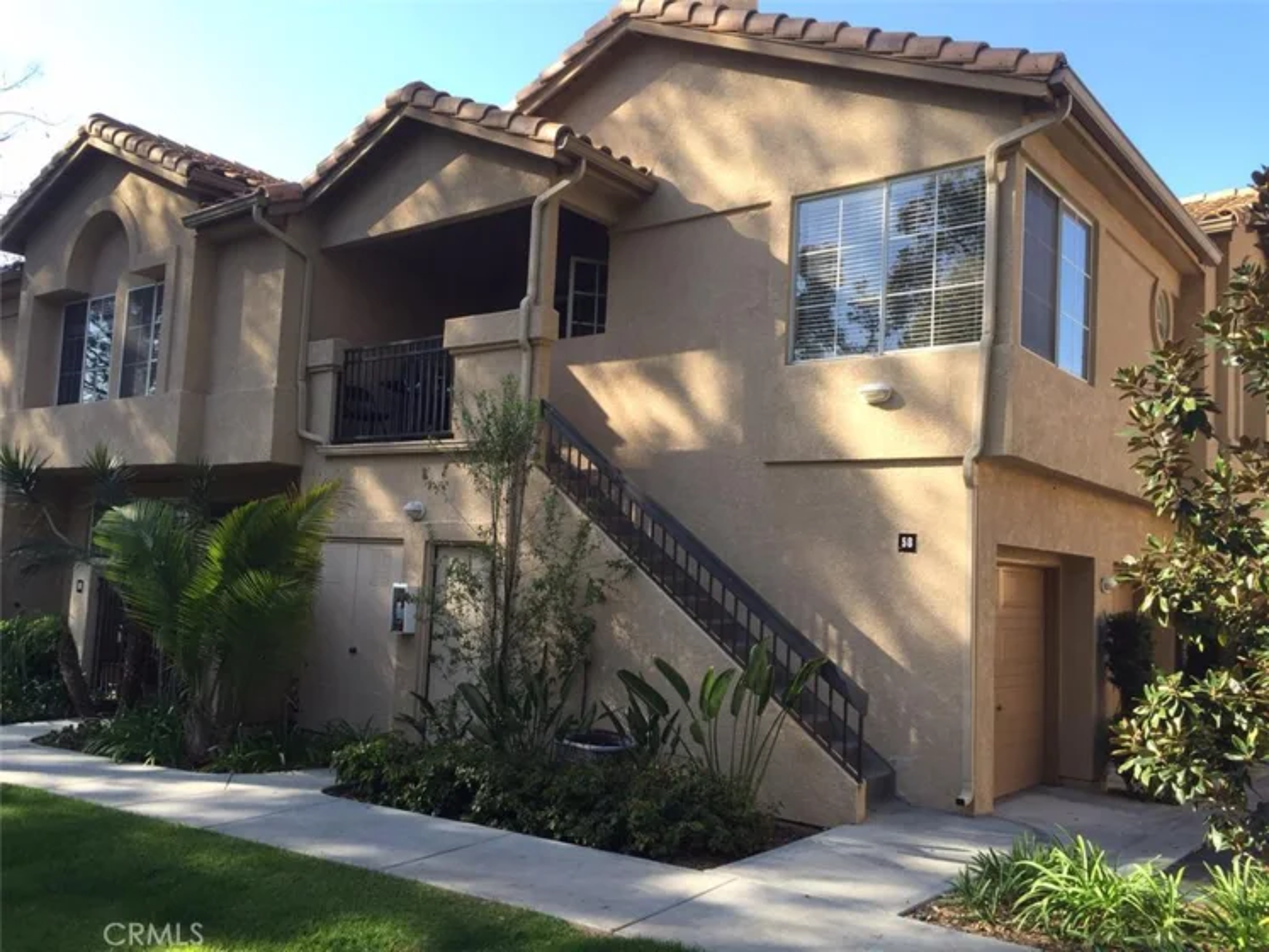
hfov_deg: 61.7
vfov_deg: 48.2
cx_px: 634
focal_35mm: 29
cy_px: 476
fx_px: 1063
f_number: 2.2
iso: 32
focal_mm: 4.15
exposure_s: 1/444
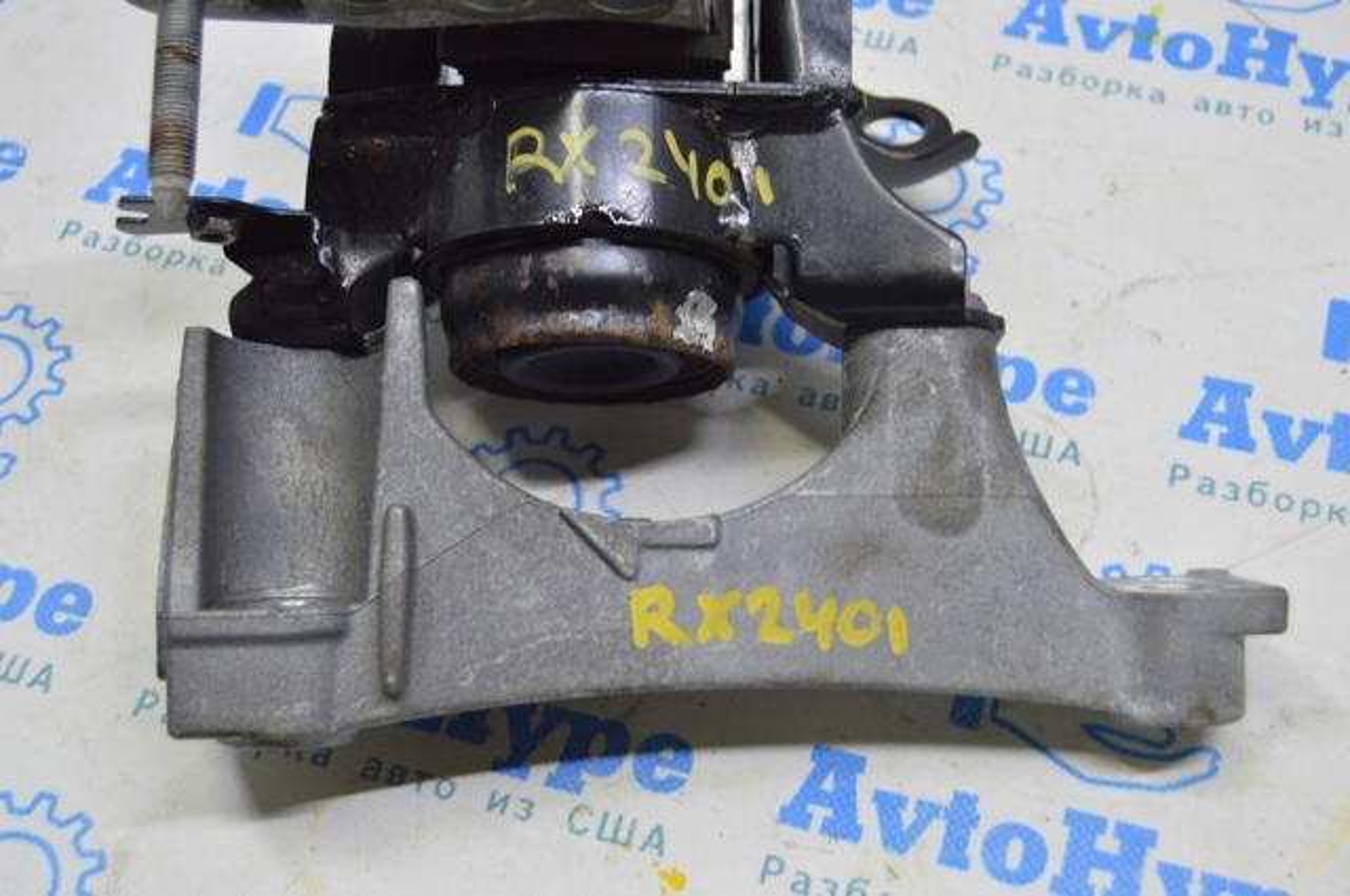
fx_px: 1966
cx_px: 675
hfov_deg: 37.9
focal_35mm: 52
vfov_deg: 25.7
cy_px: 448
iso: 400
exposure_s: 1/20
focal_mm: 35
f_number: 5.6
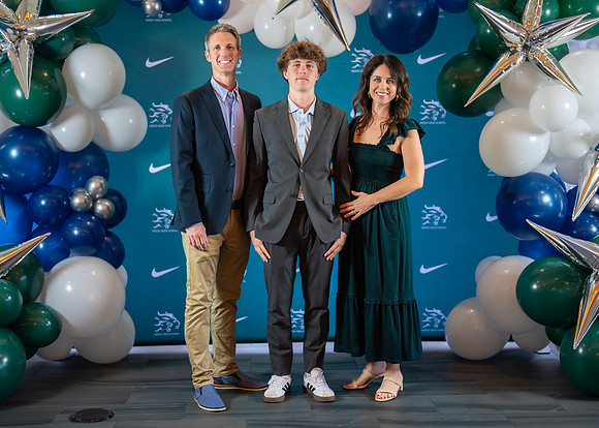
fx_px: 956
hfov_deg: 34.8
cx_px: 310
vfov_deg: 25.2
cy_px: 215
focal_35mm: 56
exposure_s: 1/400
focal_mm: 50
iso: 1000
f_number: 1.2
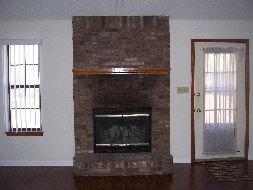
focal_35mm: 36
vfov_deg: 39.7
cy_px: 95
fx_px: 263
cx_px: 126
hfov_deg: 51.4
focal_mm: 6
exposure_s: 1/60
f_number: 3
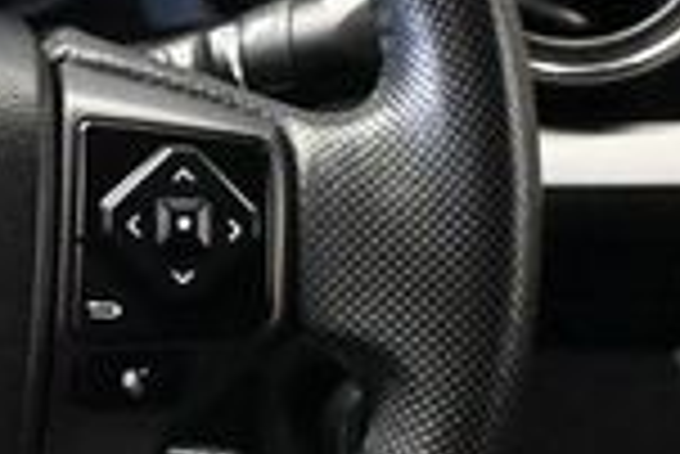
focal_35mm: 156
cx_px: -306
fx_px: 2953
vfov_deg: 8.8
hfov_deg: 12.5
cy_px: 205
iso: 12800
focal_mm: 24.5
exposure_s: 1/60
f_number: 4.2
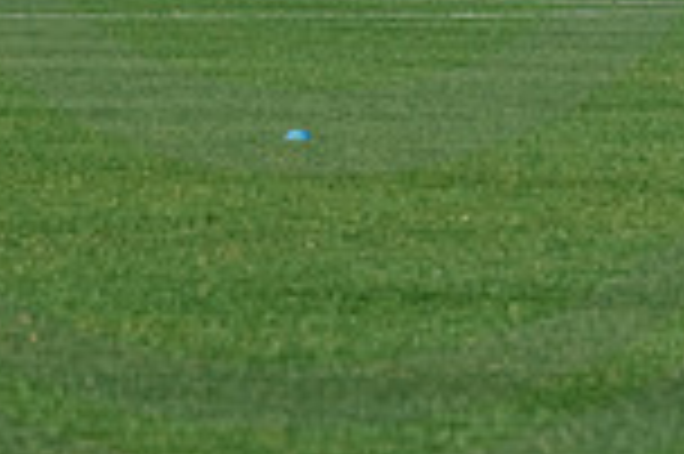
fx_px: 14481
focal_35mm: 763
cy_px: -263
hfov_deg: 2.7
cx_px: 297
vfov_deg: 1.8
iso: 1250
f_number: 7.1
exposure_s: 1/4000
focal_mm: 200
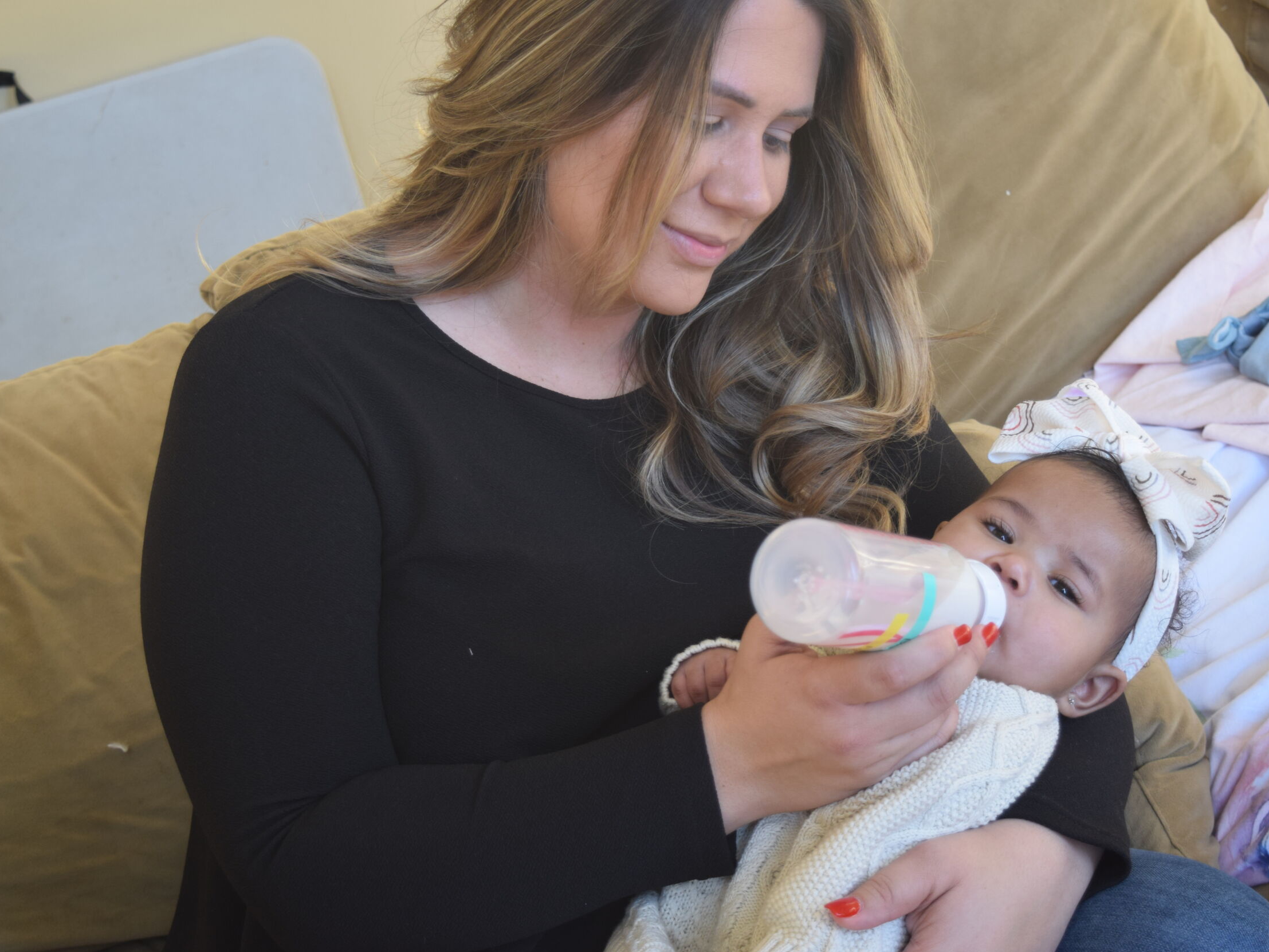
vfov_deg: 24.4
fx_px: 2200
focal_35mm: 60
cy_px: 466
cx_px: 656
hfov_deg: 32.2
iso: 400
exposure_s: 1/60
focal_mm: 36
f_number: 4.8
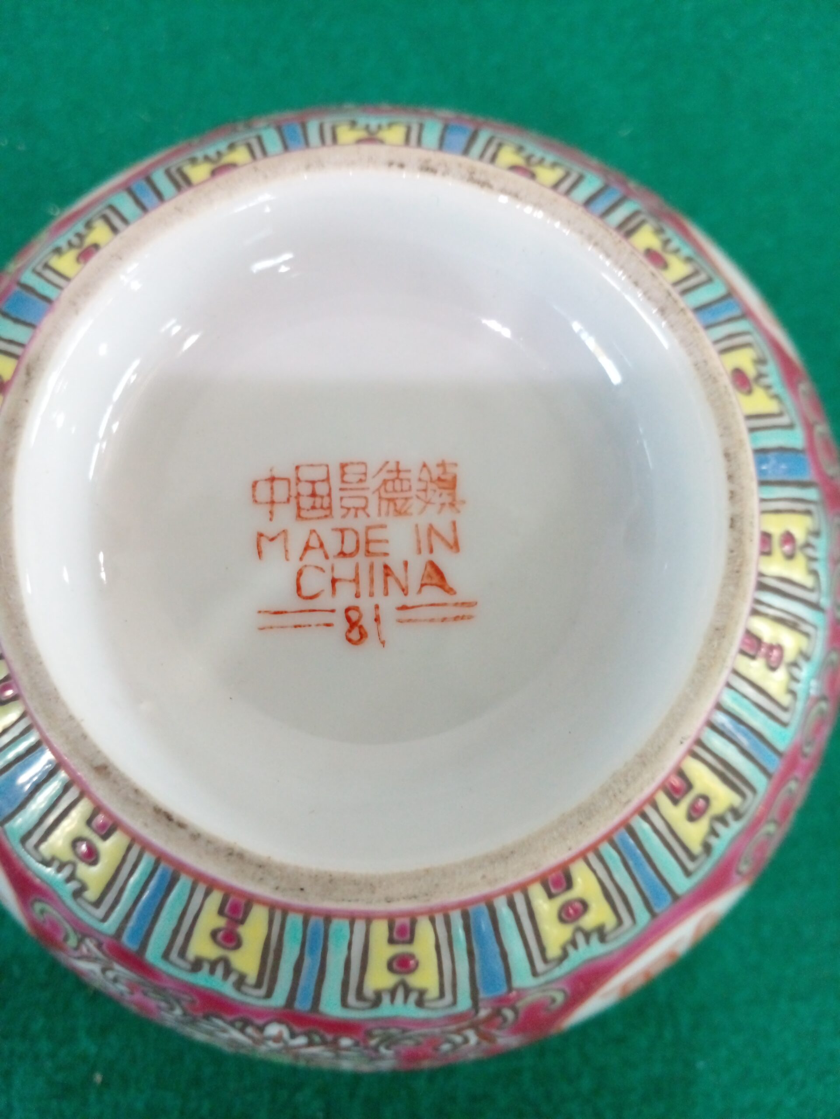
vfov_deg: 65.3
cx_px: 420
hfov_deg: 51.4
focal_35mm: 27
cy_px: 560
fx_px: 874
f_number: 1.9
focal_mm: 3.6
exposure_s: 1/25
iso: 250
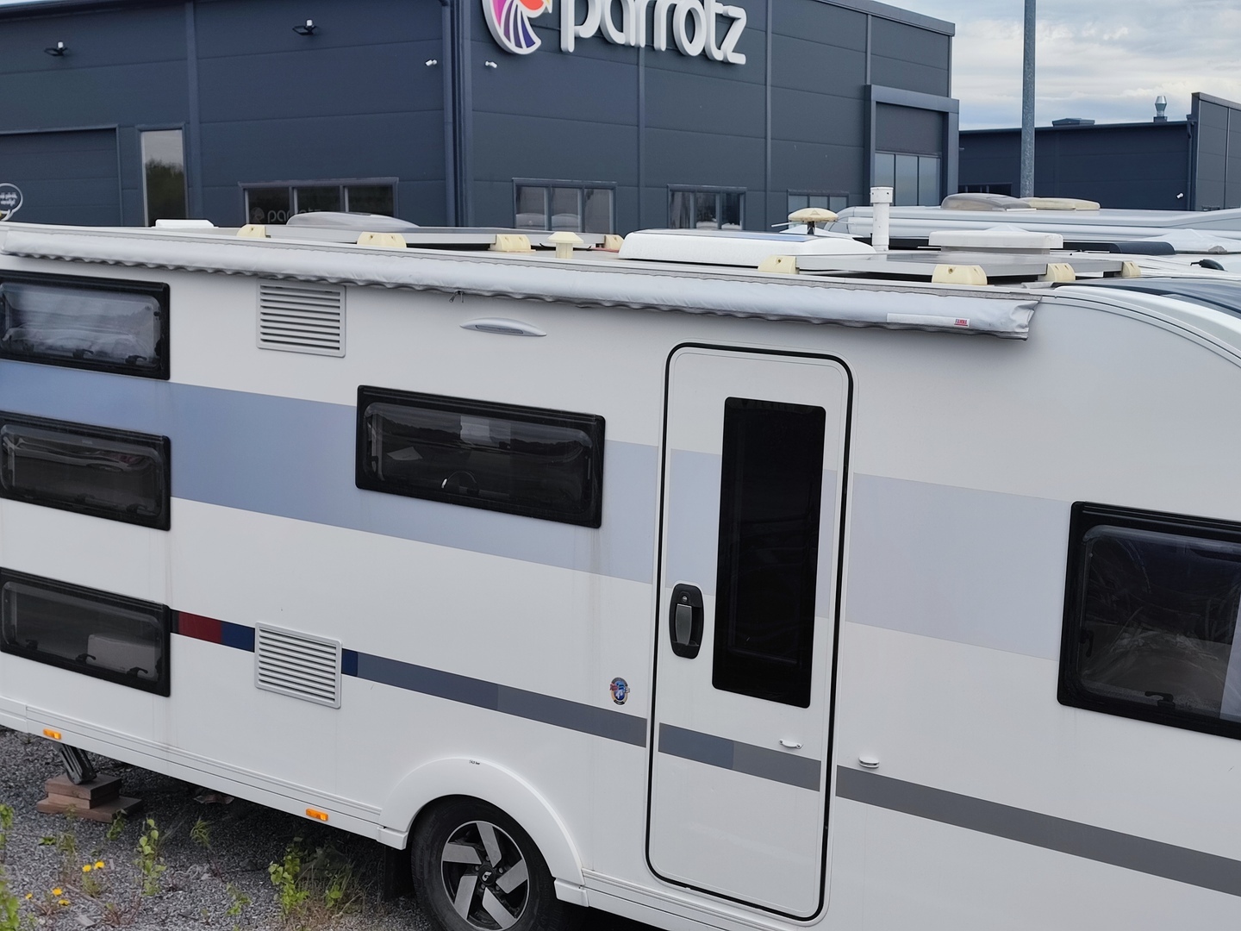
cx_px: 620
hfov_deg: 69.4
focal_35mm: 25
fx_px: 896
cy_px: 466
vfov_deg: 54.9
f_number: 1.75
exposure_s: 1/720
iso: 50
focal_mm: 5.96
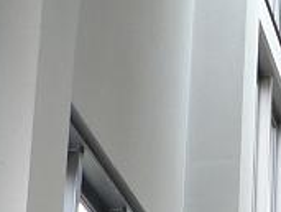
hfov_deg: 11.1
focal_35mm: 168
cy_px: 463
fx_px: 1367
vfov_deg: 8.3
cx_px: 481
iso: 80
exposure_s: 1/40
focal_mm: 6
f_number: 2.8
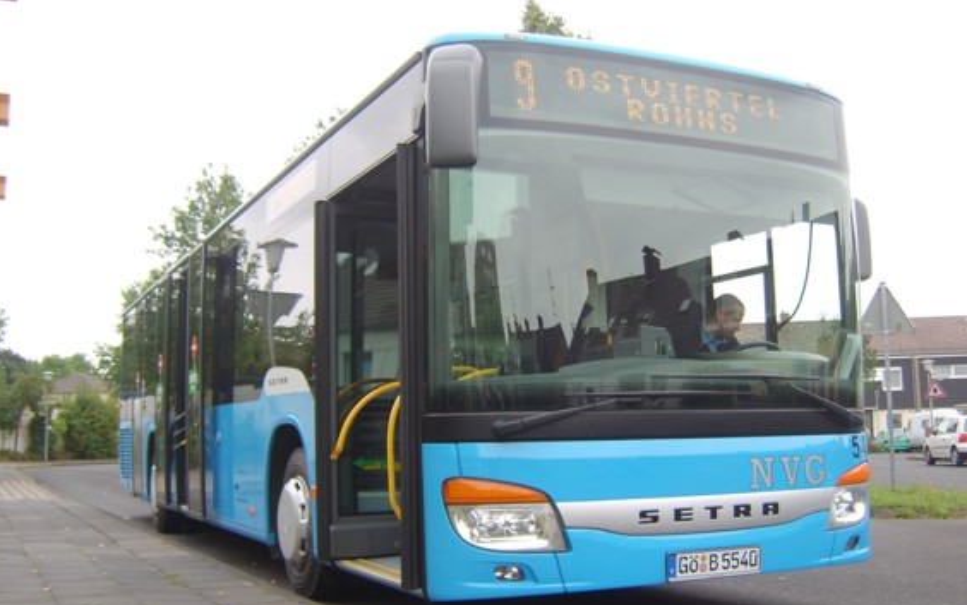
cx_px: 483
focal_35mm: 33
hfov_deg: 58.1
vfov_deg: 38.3
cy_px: 335
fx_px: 870
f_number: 2.7
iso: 50
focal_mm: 8.13
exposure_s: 1/60
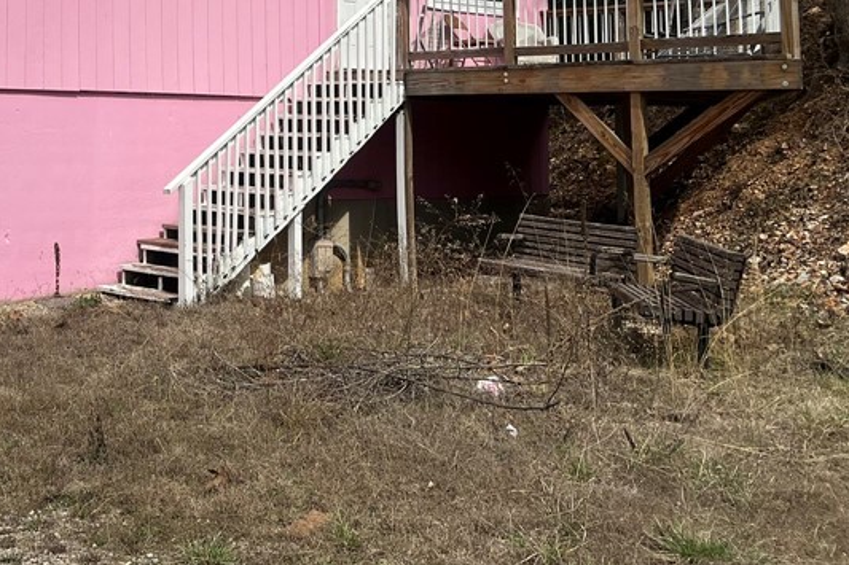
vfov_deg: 24.9
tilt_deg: +5.7
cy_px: 13
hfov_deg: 35.6
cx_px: 62
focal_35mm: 52
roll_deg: -0.7
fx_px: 1226
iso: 50
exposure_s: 1/6211
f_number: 1.5
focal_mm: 5.7
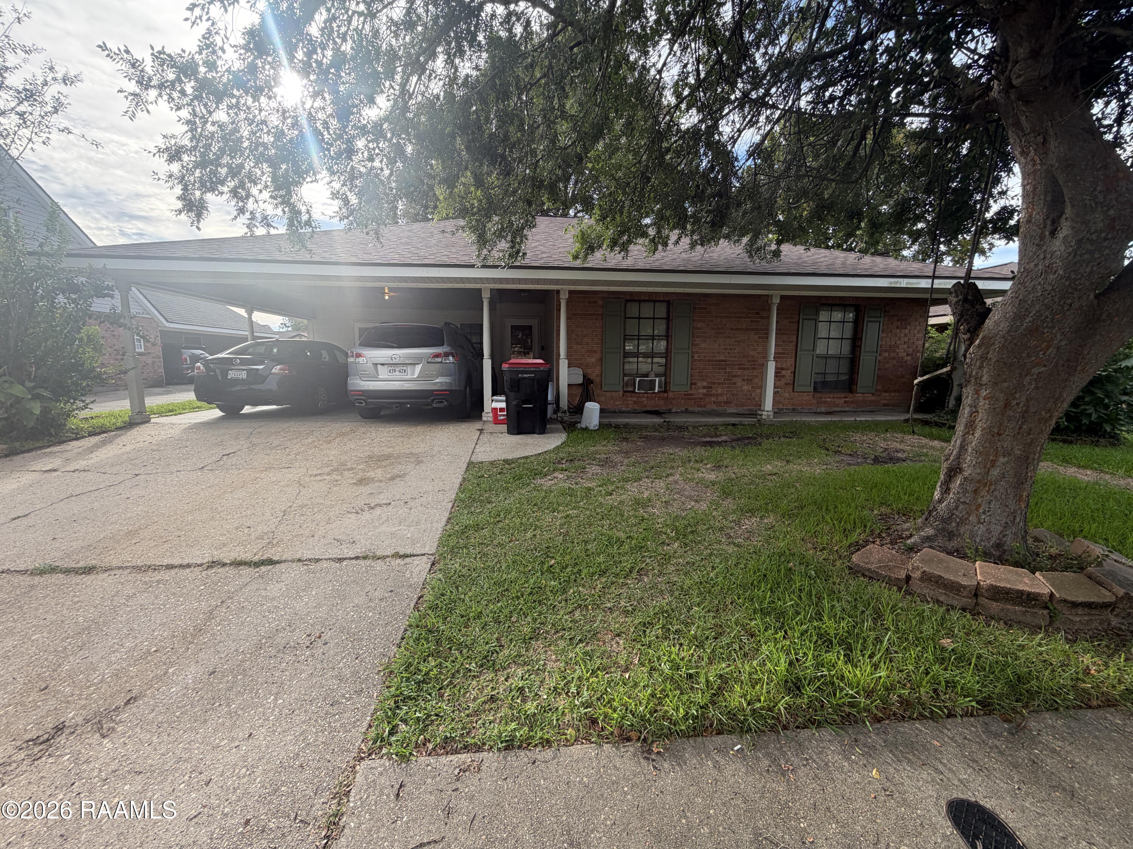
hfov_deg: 102.1
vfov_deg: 85.7
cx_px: 566
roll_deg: -0.2
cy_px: 424
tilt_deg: -8.6
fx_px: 458
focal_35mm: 14
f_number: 2.2
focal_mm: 2.22
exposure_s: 1/273
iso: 50
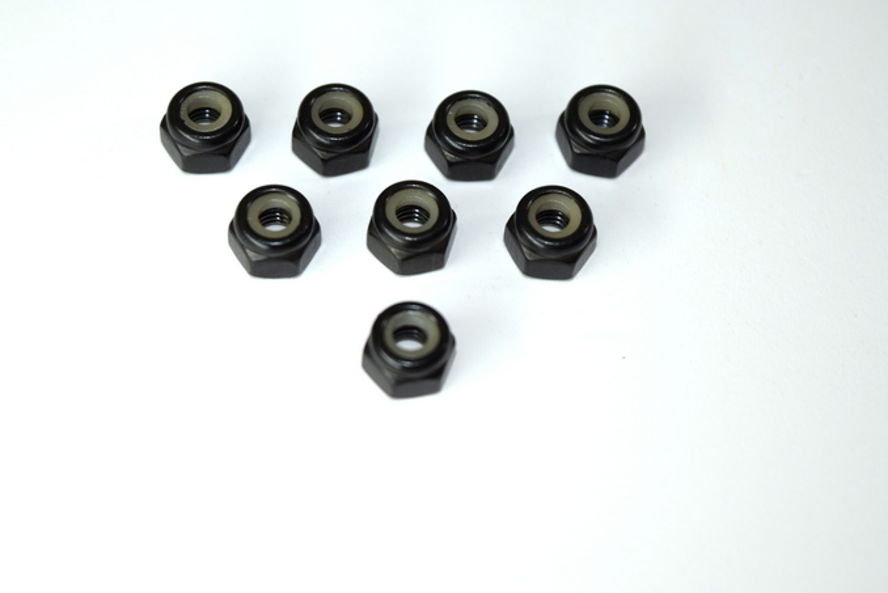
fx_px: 2271
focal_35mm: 92
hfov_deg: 22.1
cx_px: 414
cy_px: 249
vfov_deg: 14.9
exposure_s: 1/125
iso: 100
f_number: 5.6
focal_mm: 52
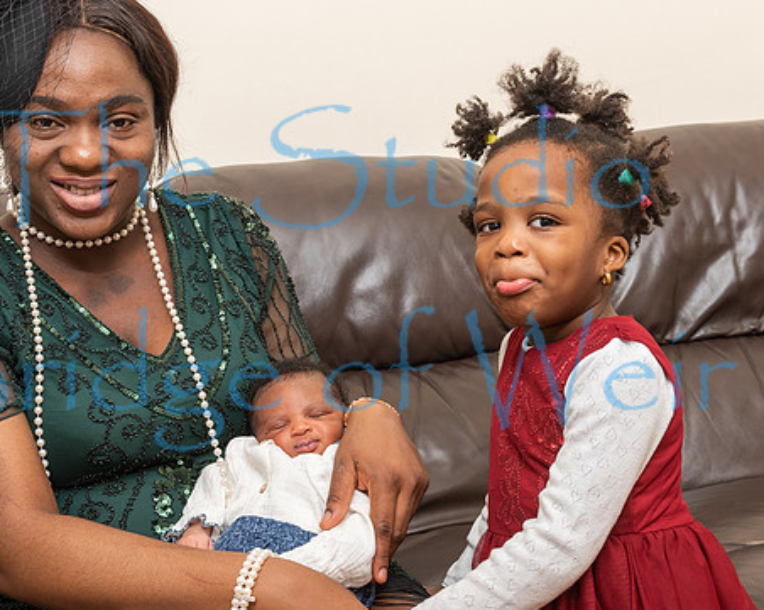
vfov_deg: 28.1
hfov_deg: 34.7
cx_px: 347
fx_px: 1220
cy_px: 287
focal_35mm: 54
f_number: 7.1
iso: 100
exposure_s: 1/160
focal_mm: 32
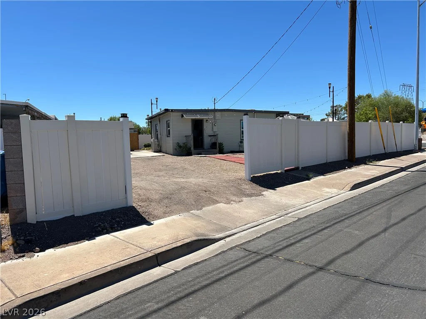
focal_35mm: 26
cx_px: 213
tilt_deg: -2.6
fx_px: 320
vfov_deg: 53.1
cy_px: 160
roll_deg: +0.9
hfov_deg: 67.3
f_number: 1.5
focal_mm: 5.7
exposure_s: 1/5319
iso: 50
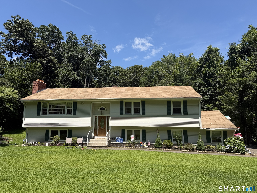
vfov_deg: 56.8
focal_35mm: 24
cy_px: 96
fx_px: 178
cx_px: 128
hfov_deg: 71.6
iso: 80
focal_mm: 6.76
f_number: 1.78
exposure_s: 1/3759
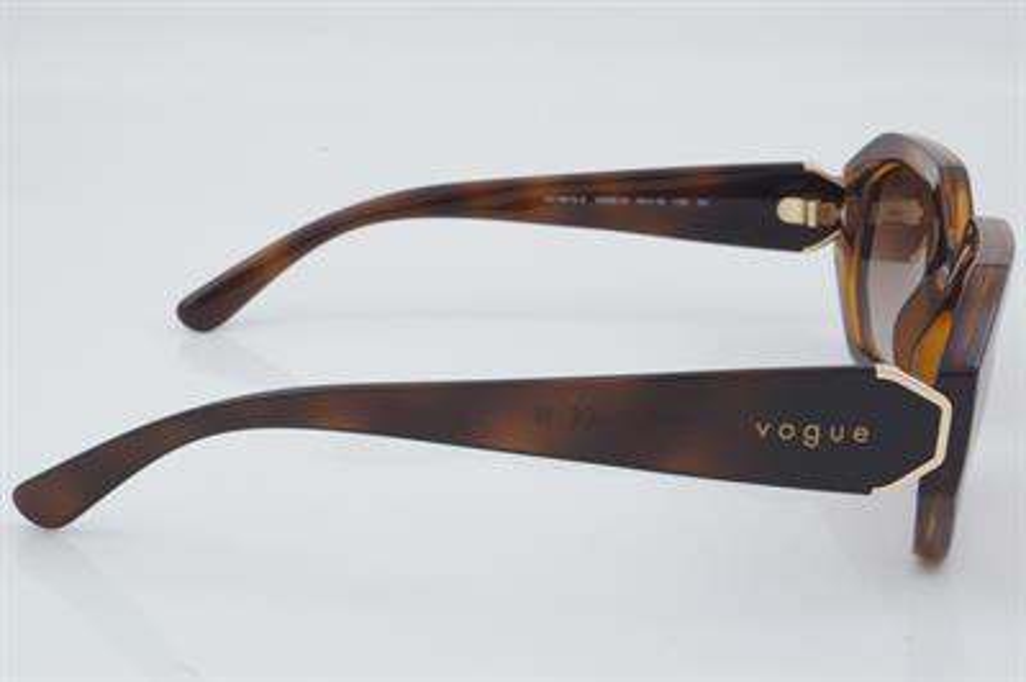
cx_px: 513
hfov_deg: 27.0
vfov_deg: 18.2
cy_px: 341
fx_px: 2136
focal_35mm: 75
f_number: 32
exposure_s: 1/3
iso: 100
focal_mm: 50
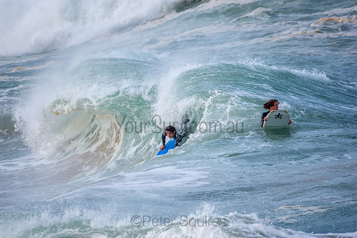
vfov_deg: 1.8
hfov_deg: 2.7
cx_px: 178
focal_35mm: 750
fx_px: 7439
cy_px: 119
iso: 200
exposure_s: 1/1250
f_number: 5.6
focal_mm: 500
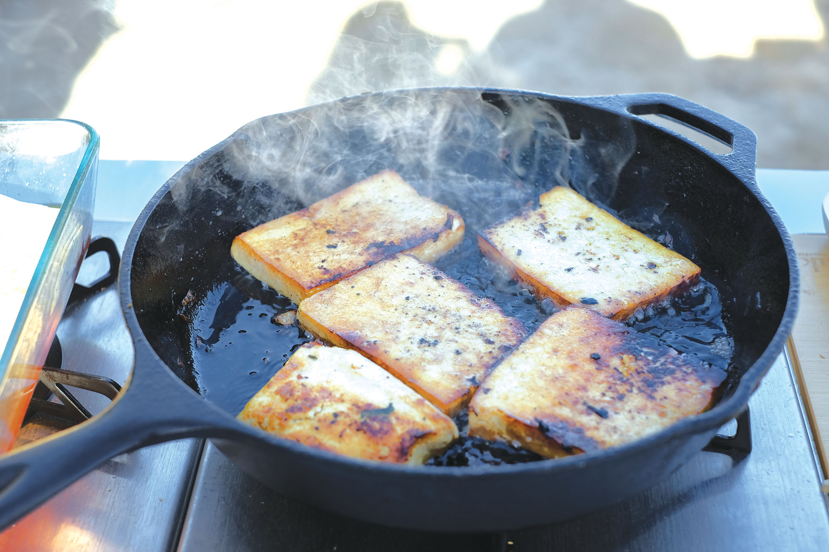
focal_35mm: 53
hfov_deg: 37.5
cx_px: 414
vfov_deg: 25.5
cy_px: 276
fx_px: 1220
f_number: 4
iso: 200
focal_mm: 35
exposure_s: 1/250
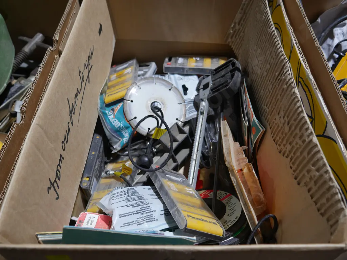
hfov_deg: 59.9
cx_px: 174
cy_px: 130
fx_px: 301
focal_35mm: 30
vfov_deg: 46.8
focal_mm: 15
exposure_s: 1/60
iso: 250
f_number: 3.6
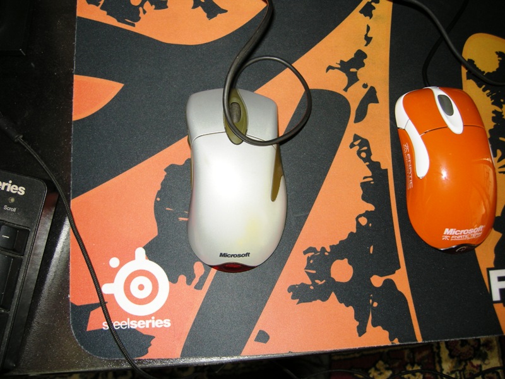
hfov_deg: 51.4
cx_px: 252
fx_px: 525
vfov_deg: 39.7
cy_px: 190
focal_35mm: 36
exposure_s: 1/30
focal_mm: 7.5
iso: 64
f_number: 2.7
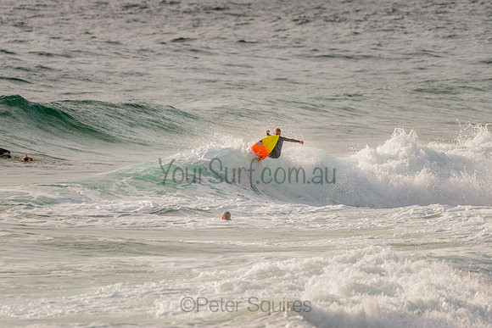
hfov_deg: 3.4
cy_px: 159
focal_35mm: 613
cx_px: 240
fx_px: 8378
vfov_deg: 2.2
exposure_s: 1/2000
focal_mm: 500
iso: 160
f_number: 5.6
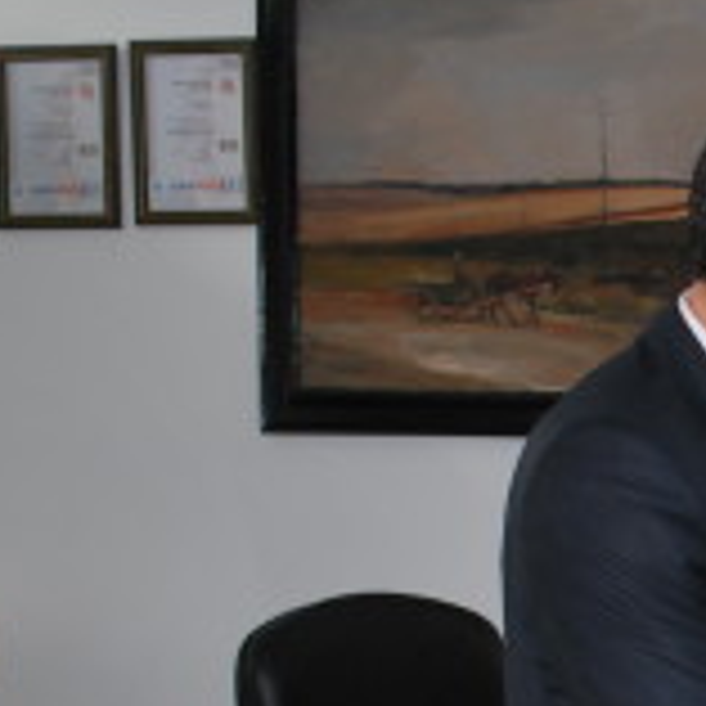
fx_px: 2723
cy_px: 677
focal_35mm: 118
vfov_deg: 14.6
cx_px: 1072
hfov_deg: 13.8
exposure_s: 1/60
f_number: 4
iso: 200
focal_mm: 22
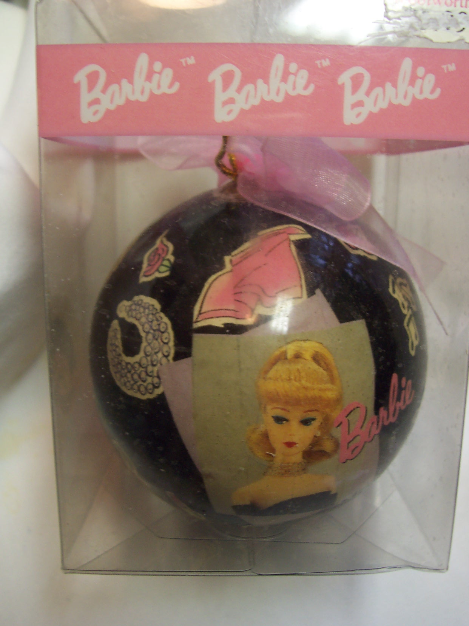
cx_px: 234
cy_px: 313
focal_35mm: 37
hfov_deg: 38.7
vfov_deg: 50.1
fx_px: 668
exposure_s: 1/30
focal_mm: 5.6
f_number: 2.8
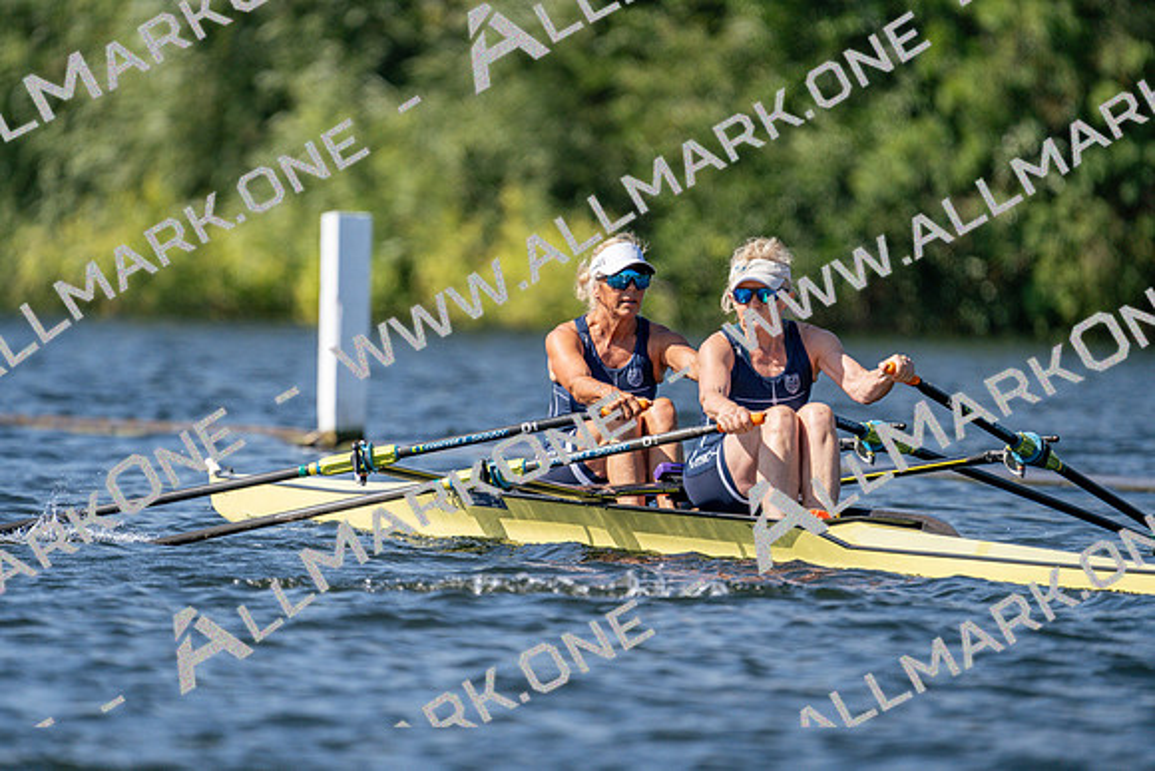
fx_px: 19254
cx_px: 578
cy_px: 386
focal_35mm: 600
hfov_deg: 3.4
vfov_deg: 2.3
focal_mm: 600
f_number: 6.3
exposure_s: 1/2000
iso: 320
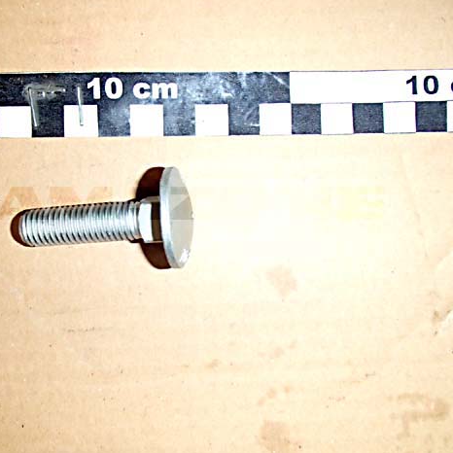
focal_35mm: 34
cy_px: 226
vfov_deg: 48.5
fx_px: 503
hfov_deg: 48.2
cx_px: 181
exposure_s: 1/500
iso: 800
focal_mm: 5
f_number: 3.9
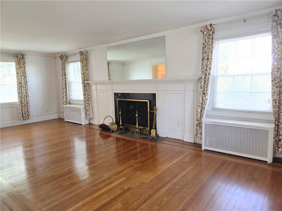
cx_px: 141
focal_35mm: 23
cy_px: 106
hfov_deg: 73.9
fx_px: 187
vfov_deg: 58.9
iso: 160
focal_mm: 6.3
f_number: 1.7
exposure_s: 1/180
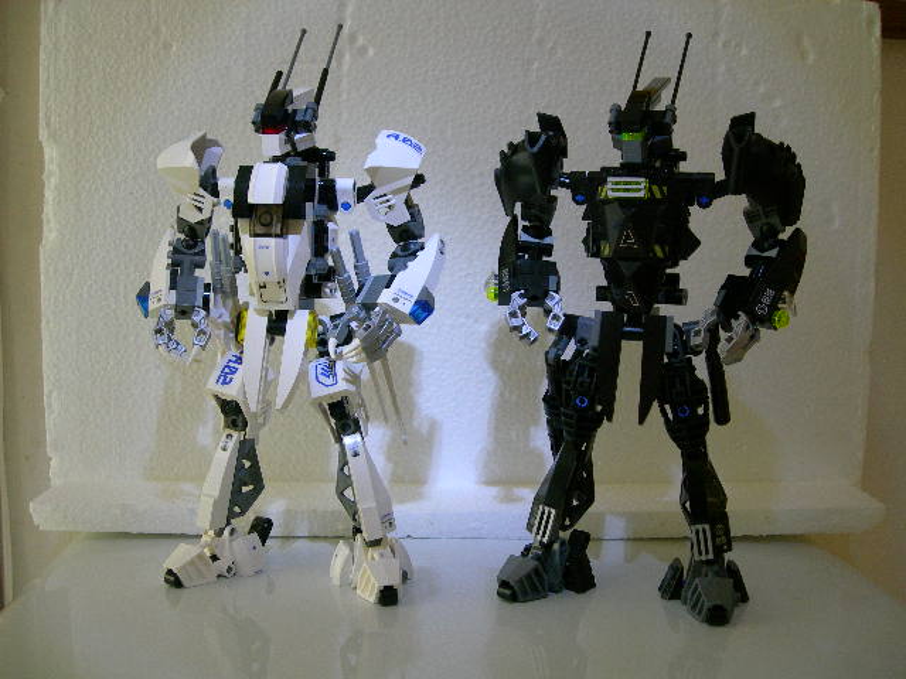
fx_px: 995
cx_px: 453
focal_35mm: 38
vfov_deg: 37.7
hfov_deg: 49.0
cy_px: 340
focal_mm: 7.8
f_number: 2.8
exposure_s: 1/1.6
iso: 200
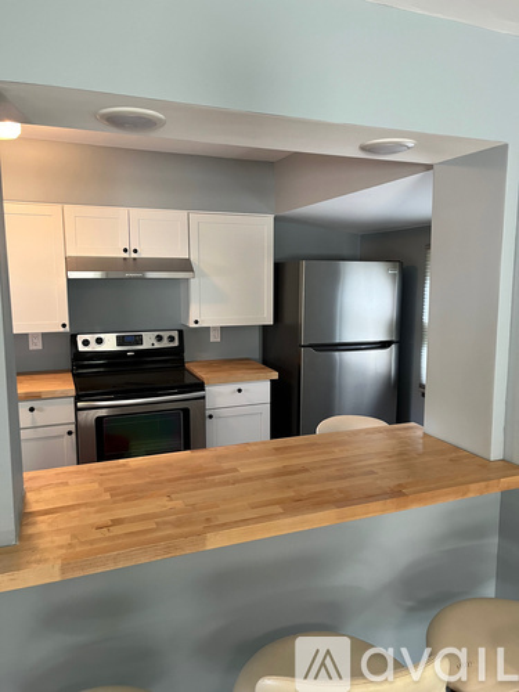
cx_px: 260
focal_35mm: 26
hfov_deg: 53.1
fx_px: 520
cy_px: 346
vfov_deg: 67.3
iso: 160
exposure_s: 1/60
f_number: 1.6
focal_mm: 5.1
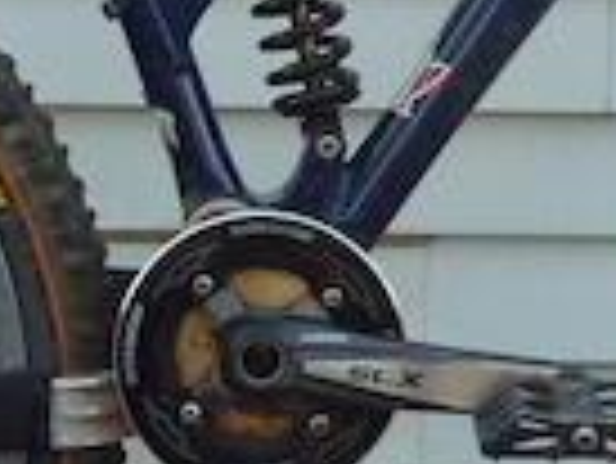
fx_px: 2600
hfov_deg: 13.5
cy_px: 36
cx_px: 463
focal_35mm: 146
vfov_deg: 10.1
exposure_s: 1/250
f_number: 3.3
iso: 320
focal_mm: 4.1
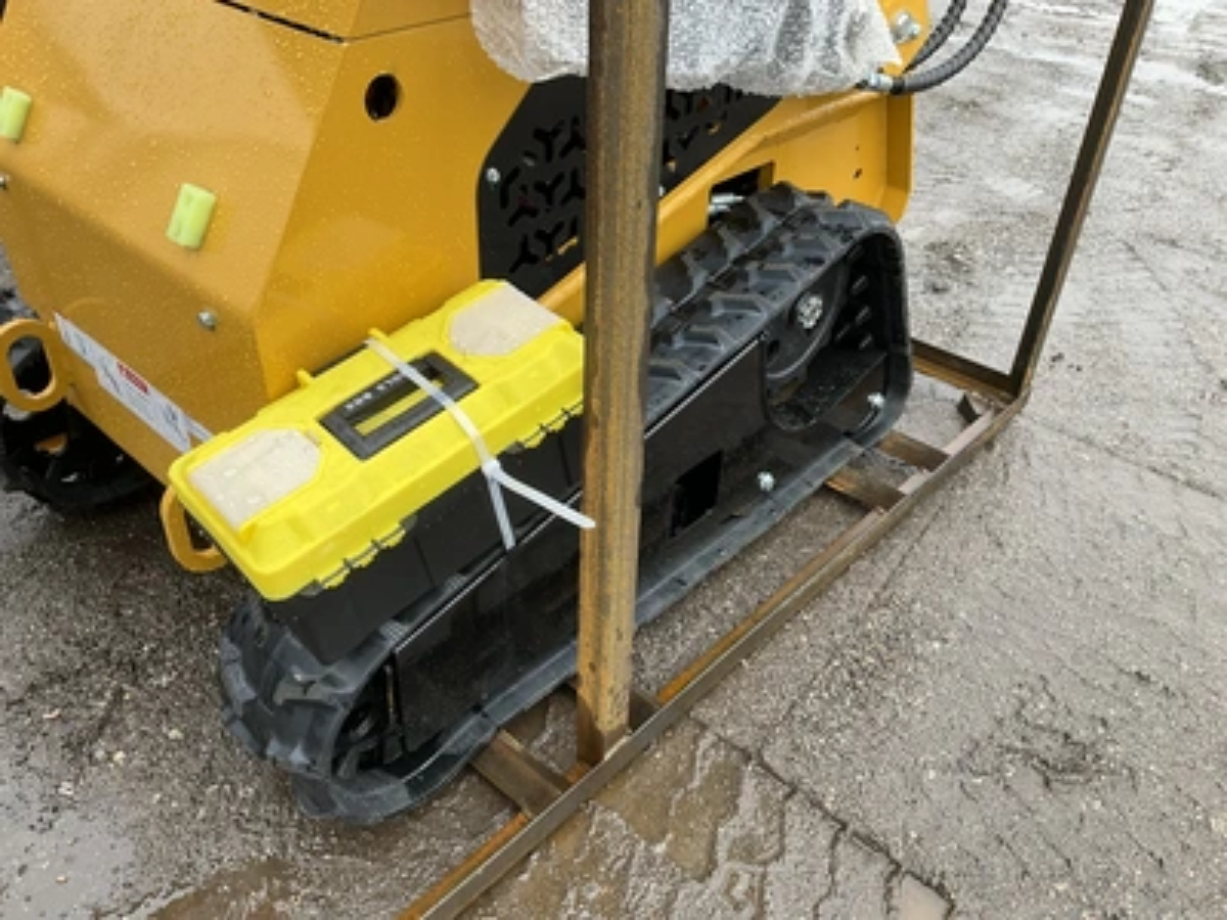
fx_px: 1028
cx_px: 614
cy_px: 460
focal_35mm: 29
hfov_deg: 61.7
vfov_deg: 48.2
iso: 25
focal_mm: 3
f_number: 1.8
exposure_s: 1/122
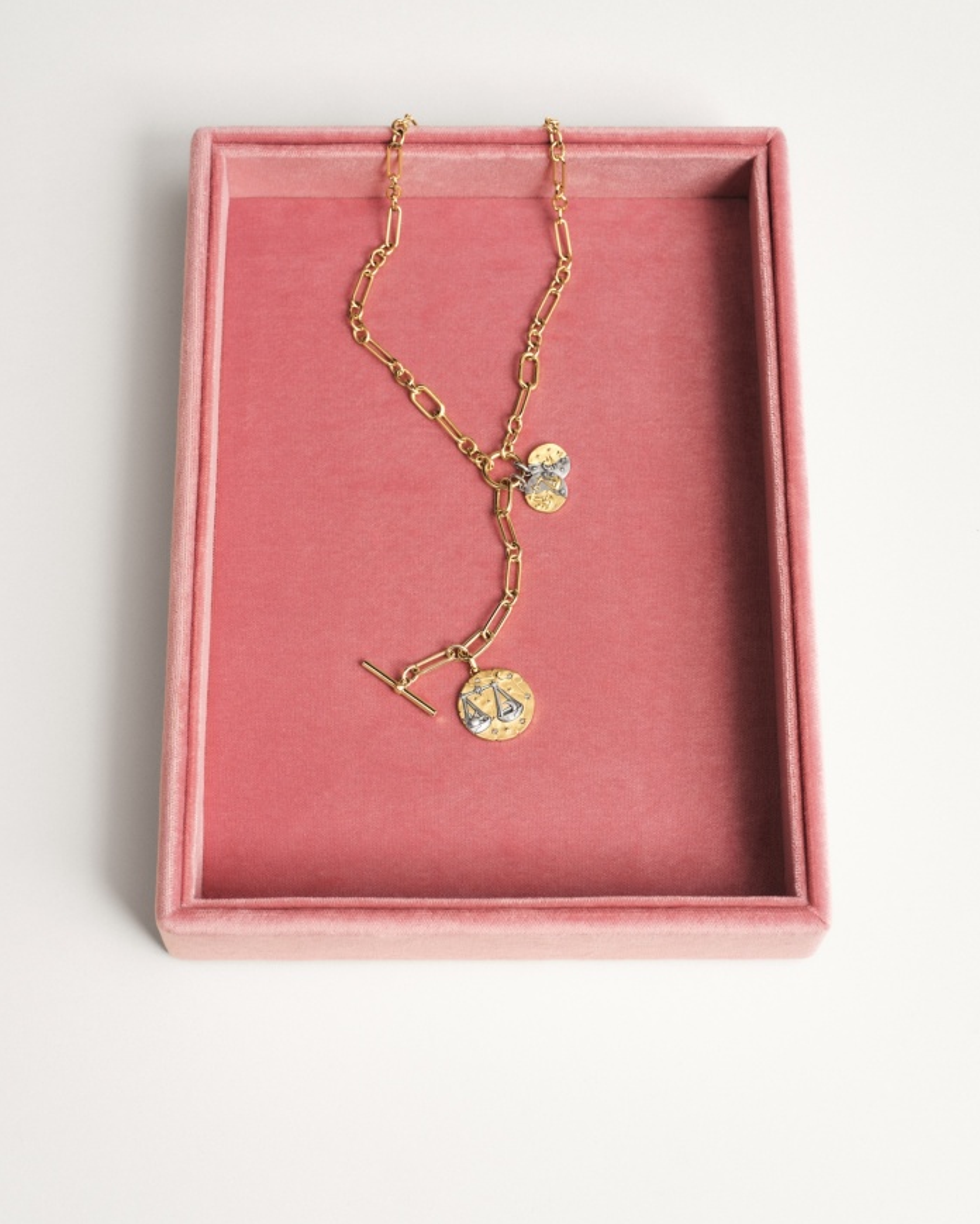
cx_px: 491
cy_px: 601
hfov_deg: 23.2
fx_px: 2391
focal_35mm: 66
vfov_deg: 28.7
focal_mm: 80
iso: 100
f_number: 11
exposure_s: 1/125
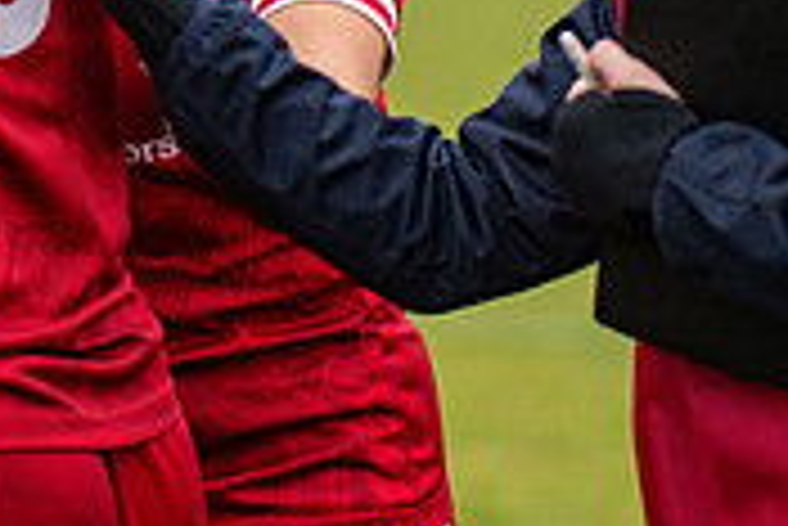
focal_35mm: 448
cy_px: -276
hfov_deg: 4.6
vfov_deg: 3.1
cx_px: -54
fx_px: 9814
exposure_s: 1/400
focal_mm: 135
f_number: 2.8
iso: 1000
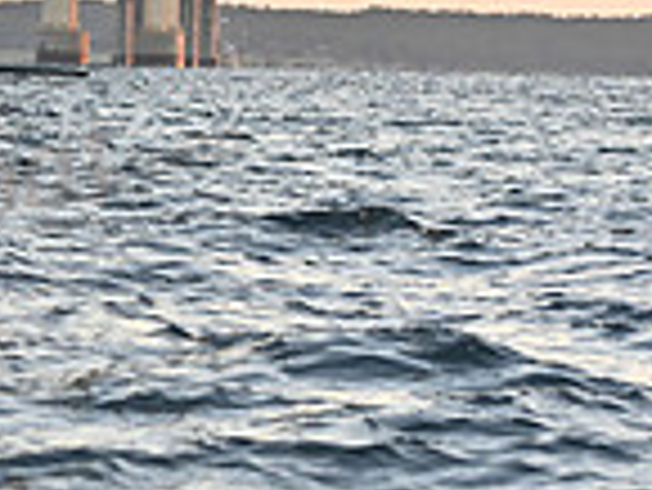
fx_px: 6221
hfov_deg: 5.9
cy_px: 34
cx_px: -621
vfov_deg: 4.5
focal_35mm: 330
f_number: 4.5
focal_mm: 86
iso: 800
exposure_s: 1/640
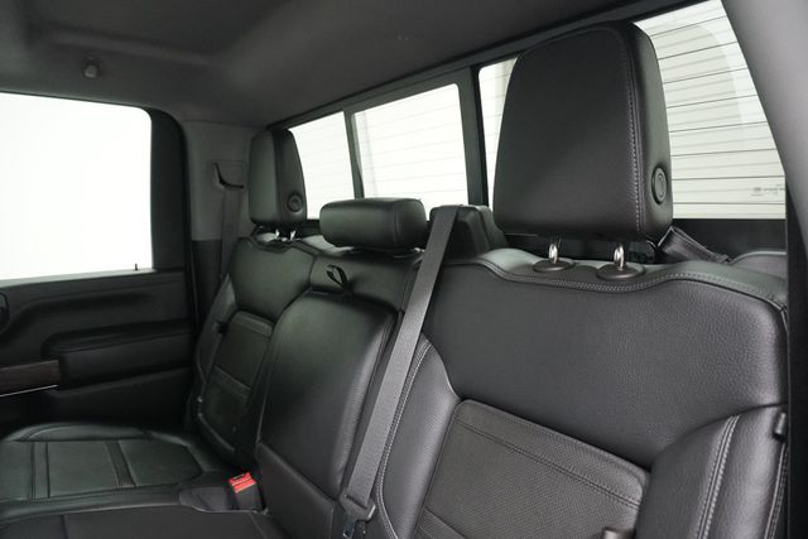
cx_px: 404
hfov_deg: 73.7
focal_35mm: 24
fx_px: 539
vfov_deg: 53.2
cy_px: 270
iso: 5000
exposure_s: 1/160
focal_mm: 16
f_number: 3.5
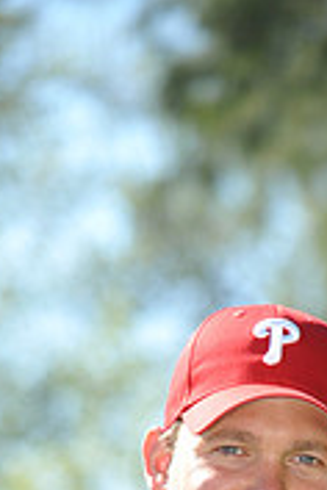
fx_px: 5000
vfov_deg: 5.5
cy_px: 795
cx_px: 360
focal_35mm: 367
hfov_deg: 3.7
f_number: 4
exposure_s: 1/800
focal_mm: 112
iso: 200
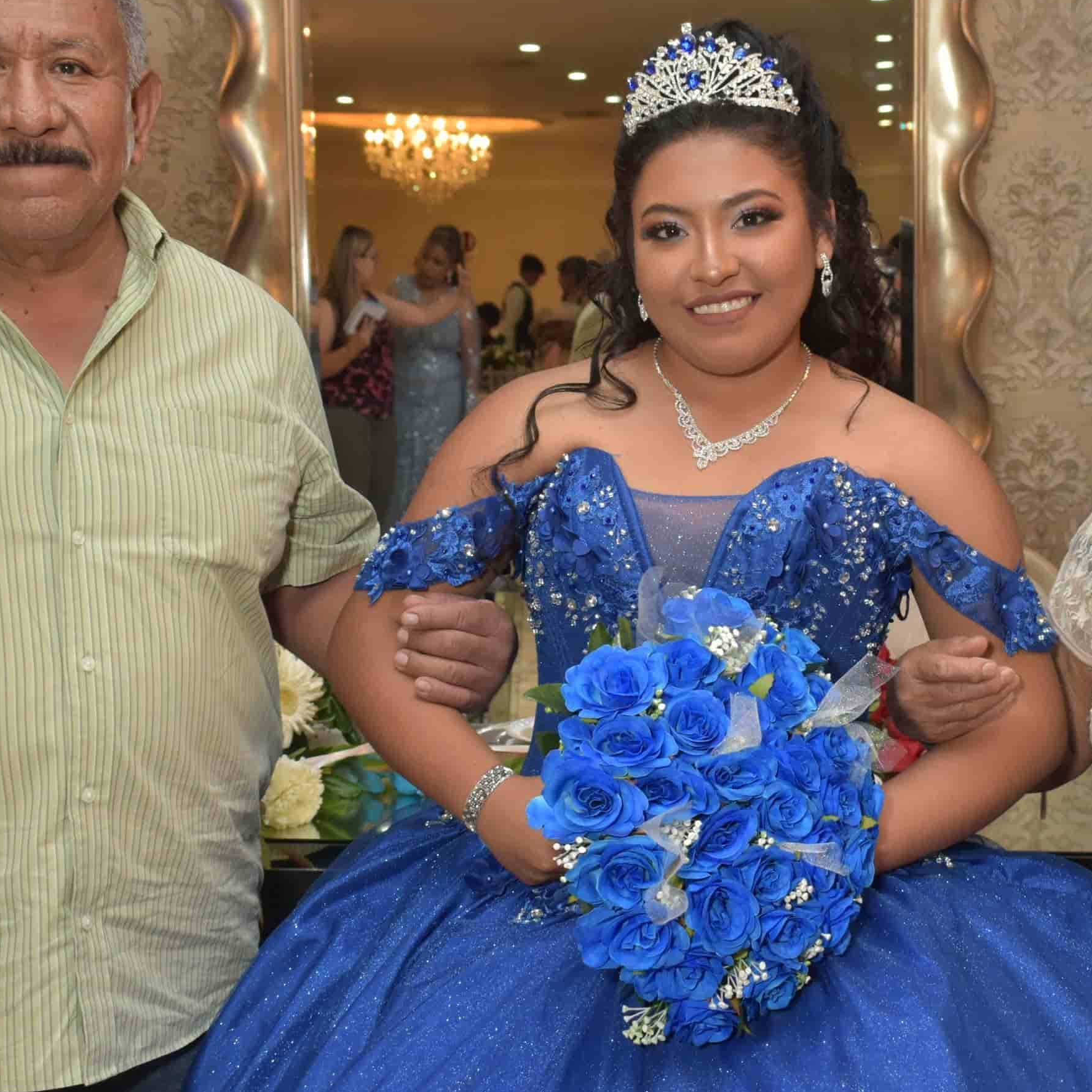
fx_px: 2213
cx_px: 717
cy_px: 534
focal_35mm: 62
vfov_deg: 27.7
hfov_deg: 27.6
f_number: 5
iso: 800
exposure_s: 1/80
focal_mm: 24
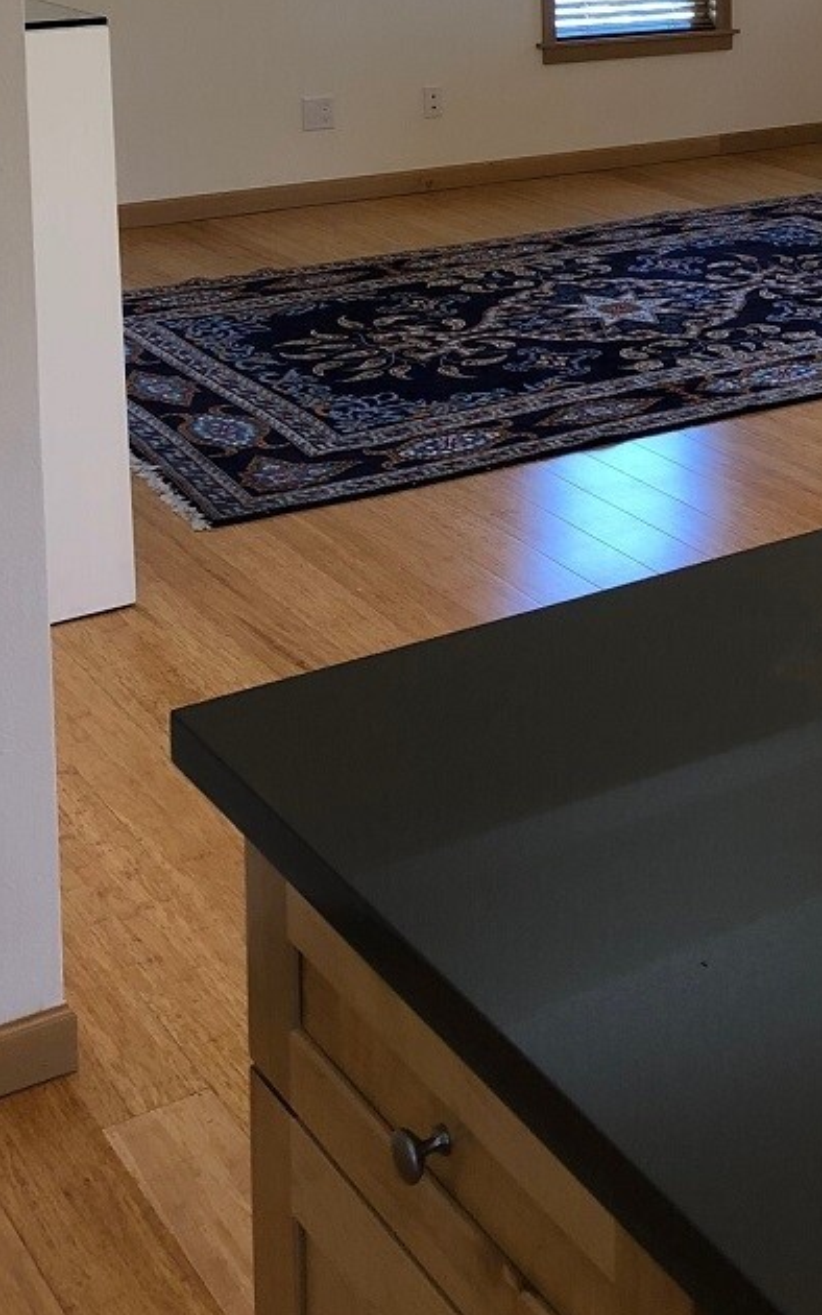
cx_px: 878
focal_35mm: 57
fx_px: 2042
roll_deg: -0.5
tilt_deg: -9.0
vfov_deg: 33.4
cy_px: 81
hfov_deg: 21.7
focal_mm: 3.99
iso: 20
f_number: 1.8
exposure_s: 1/30
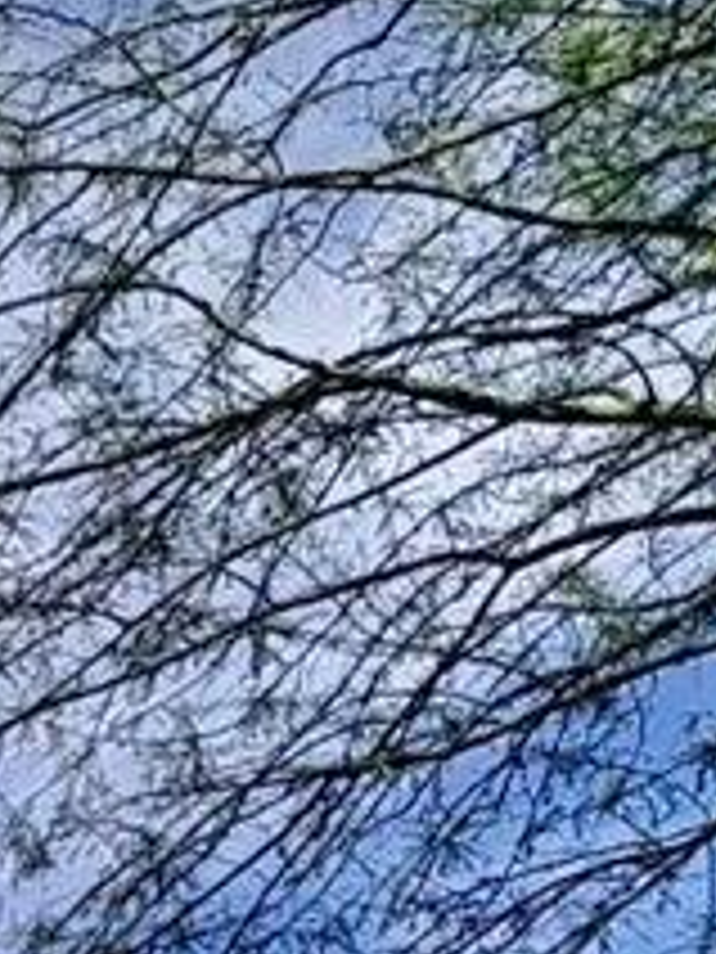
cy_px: 2115
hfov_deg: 13.4
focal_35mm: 90
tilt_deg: -0.6
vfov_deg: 15.4
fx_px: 2482
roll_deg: -0.6
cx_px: -831
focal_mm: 2.22
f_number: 2.2
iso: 50
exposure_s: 1/2874
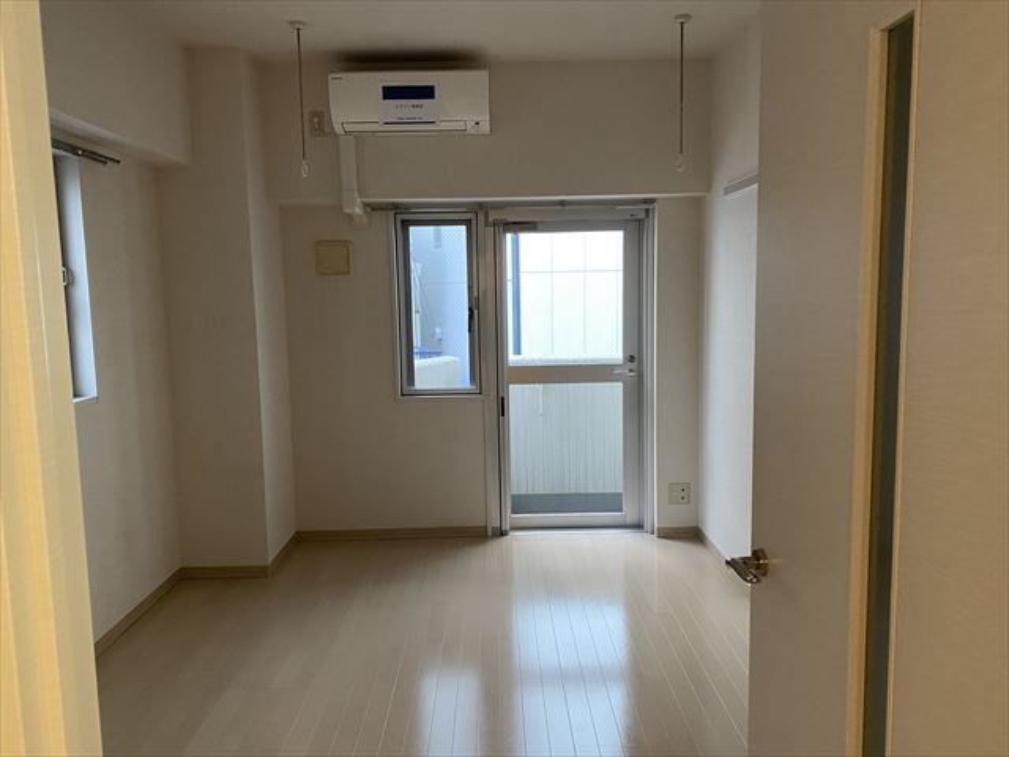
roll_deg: +0.4
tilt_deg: -7.3
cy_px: 378
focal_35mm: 26
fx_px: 758
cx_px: 504
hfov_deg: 67.3
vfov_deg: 53.1
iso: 250
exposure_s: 1/50
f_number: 1.8
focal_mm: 4.25
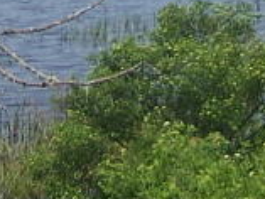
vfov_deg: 5.7
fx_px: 1900
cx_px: 73
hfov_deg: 8.0
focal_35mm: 248
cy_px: -309
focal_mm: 6.3
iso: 80
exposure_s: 1/1000
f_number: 2.8
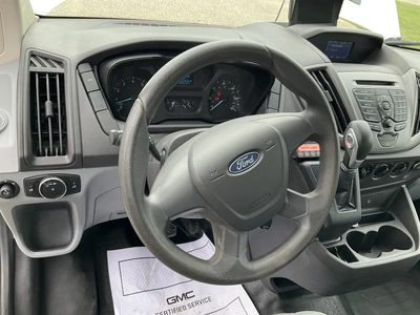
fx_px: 352
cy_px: 158
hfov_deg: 61.7
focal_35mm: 29
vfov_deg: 48.2
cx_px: 210
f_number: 1.8
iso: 32
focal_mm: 3
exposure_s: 1/122
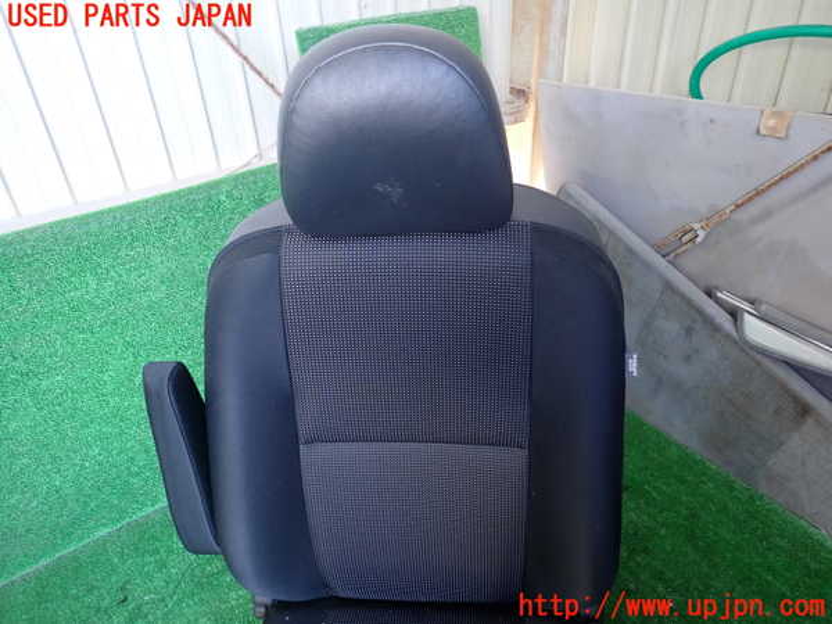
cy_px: 312
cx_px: 416
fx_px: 601
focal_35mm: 25
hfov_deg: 69.4
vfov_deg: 54.9
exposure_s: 1/30
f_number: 2
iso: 200
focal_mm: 4.5
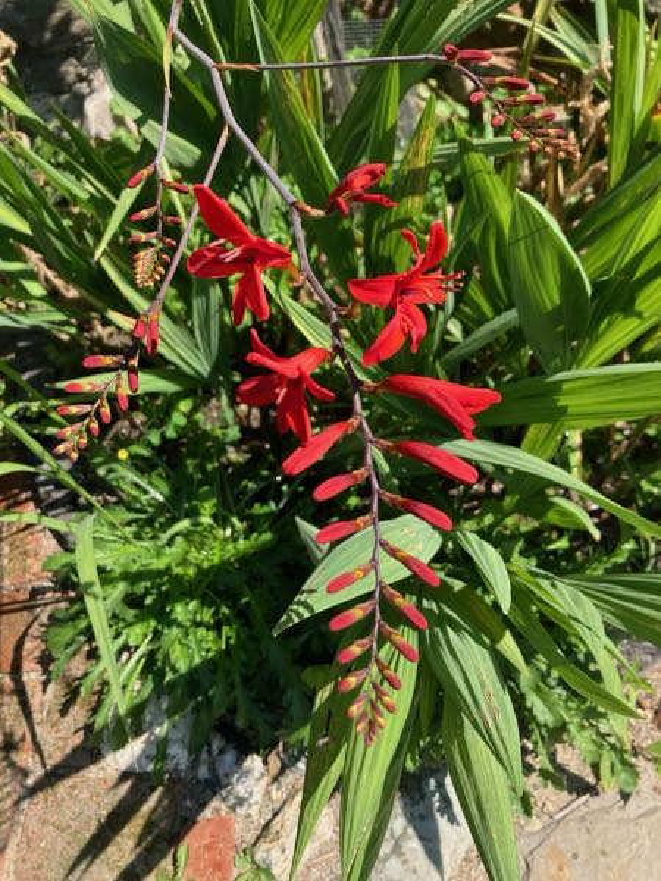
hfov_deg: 49.7
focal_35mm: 28
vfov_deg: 63.4
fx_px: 713
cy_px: 440
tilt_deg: -53.7
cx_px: 330
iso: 32
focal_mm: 3.99
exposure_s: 1/674
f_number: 1.8
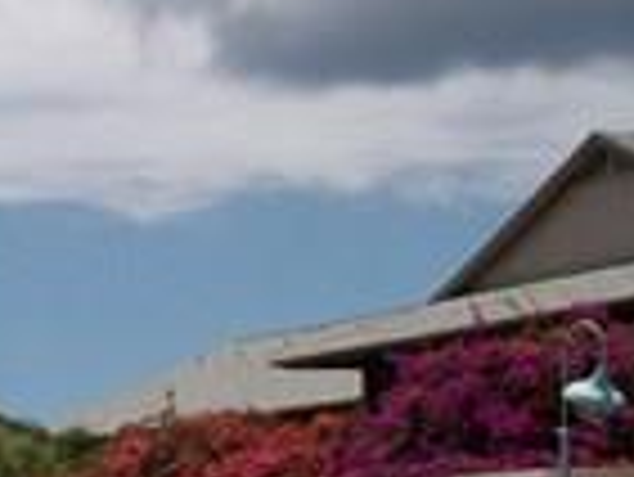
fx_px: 2823
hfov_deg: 12.4
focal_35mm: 154
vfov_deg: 9.6
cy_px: 356
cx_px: -184
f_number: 5.5
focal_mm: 5.7
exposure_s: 1/792
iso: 64
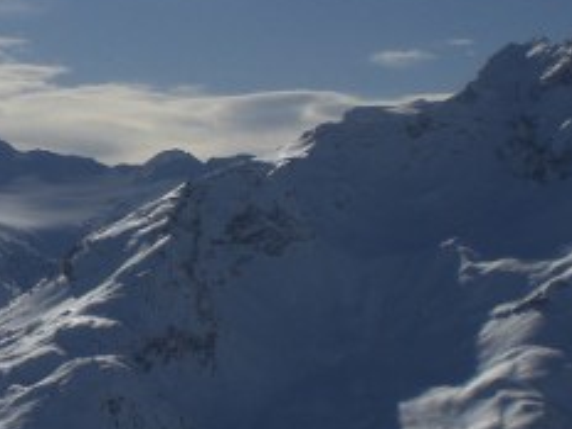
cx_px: -138
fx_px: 2165
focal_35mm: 131
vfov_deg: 11.3
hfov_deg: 14.5
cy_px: 308
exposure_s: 1/1600
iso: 50
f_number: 4.4
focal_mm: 6.3
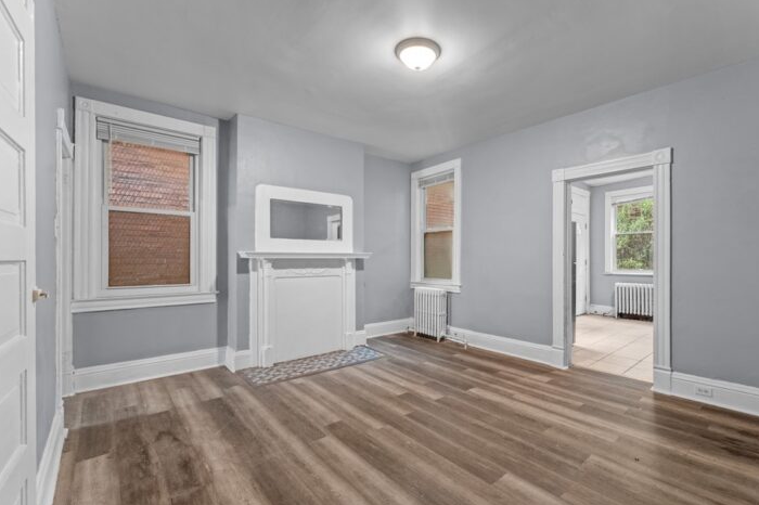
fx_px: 337
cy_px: 267
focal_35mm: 16
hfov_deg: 96.4
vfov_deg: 73.6
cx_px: 417
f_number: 7.1
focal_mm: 14
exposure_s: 1.6
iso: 1600
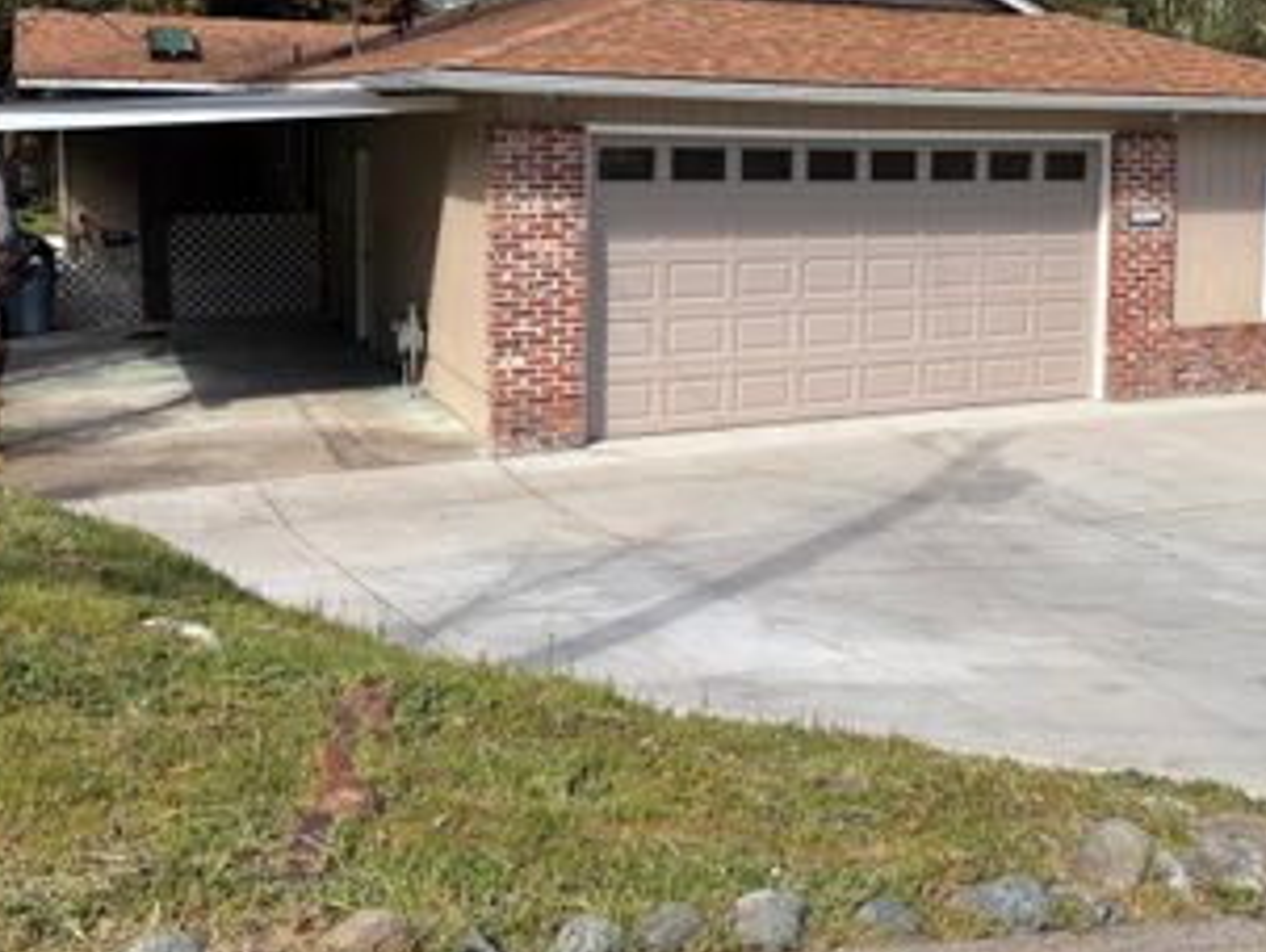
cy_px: 212
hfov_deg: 42.7
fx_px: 1574
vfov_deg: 32.8
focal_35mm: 43
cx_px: 918
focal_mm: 5.96
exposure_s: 1/2364
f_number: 1.6
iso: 50
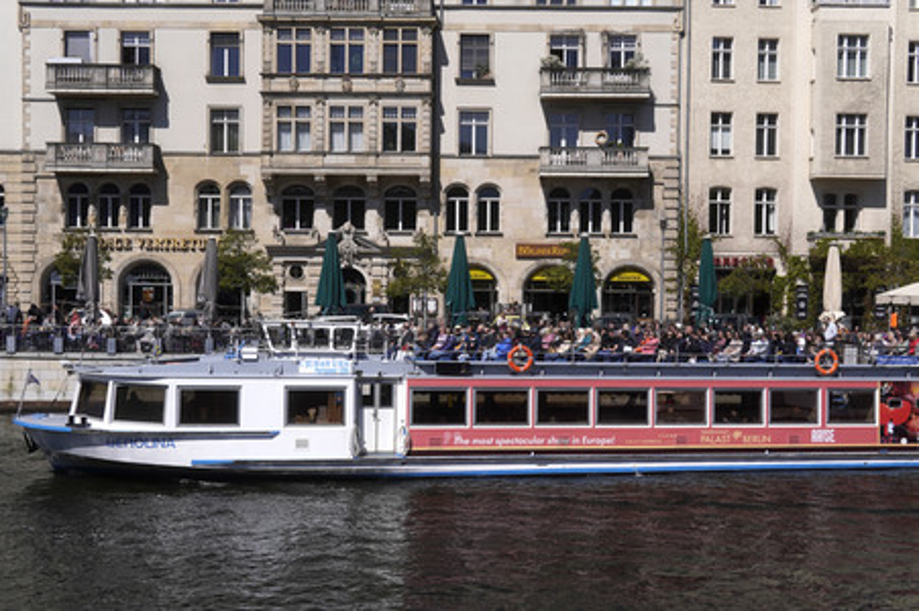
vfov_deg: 29.8
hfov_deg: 43.6
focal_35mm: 45
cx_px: 460
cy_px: 306
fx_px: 1148
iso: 160
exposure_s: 1/1000
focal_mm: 30
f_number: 8
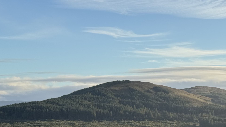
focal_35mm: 109
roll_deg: +1.1
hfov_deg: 19.1
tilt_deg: -5.1
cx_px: 229
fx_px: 653
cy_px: 145
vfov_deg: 11.0
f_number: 1.78
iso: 64
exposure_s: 1/3096
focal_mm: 6.76
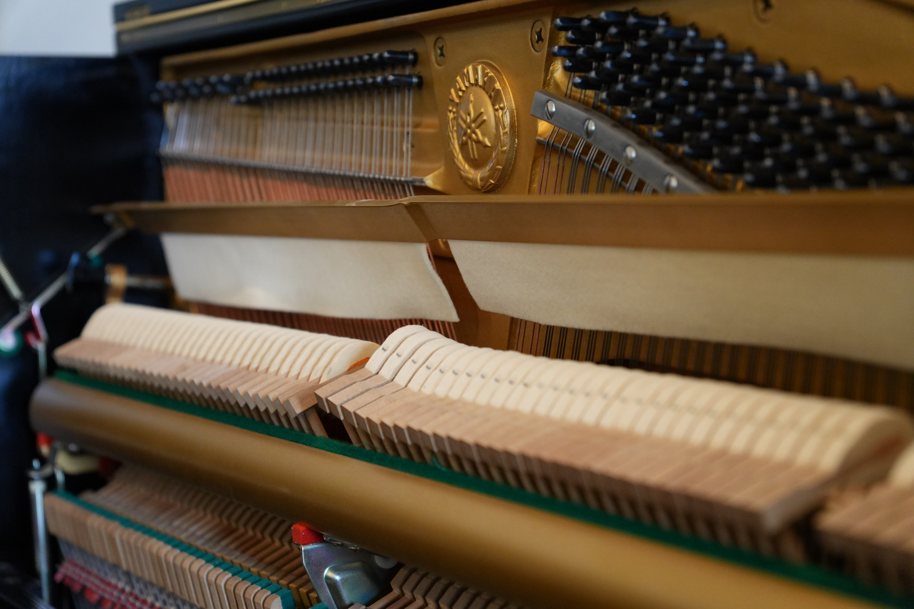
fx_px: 1865
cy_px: 304
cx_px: 457
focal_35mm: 74
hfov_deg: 27.5
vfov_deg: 18.5
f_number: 2.8
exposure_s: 1/160
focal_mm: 49
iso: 2000
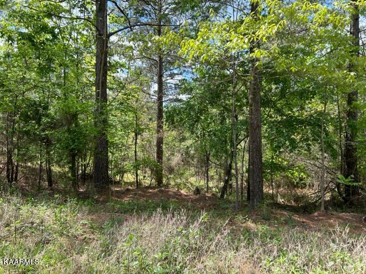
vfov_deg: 53.1
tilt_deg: -1.9
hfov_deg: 67.3
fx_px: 275
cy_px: 137
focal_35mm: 26
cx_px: 183
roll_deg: +0.3
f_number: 1.5
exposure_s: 1/743
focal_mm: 5.7
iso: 50
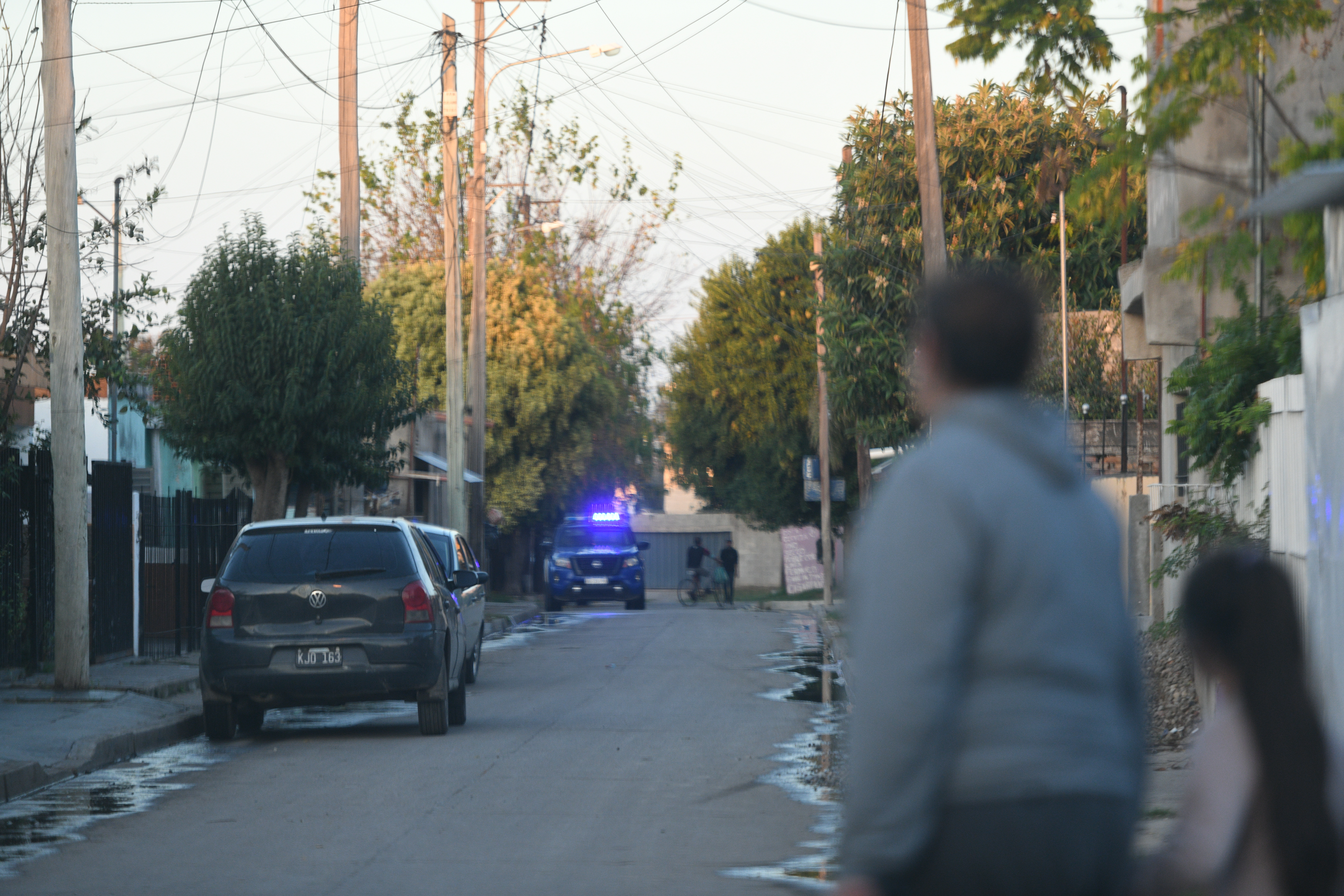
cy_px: 448
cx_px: 672
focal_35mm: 160
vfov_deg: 8.6
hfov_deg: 12.8
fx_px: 5973
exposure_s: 1/500
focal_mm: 160
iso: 800
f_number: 2.8
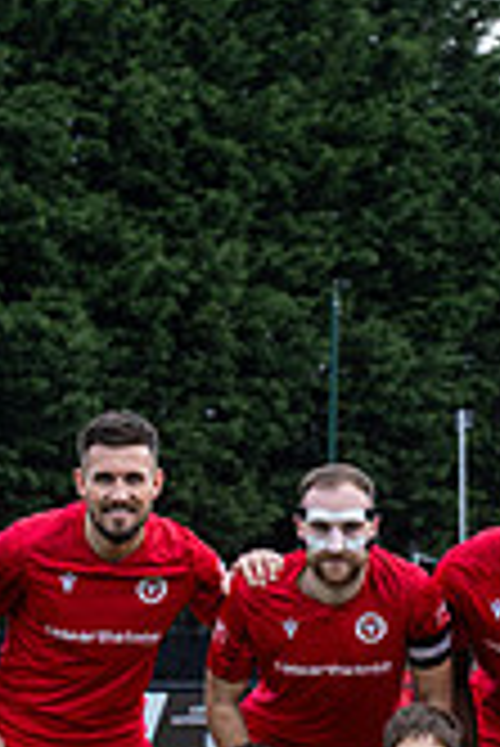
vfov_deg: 6.7
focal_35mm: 308
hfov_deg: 4.3
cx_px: 1328
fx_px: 6403
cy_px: 683
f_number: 5
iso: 250
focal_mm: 72
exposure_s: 1/250
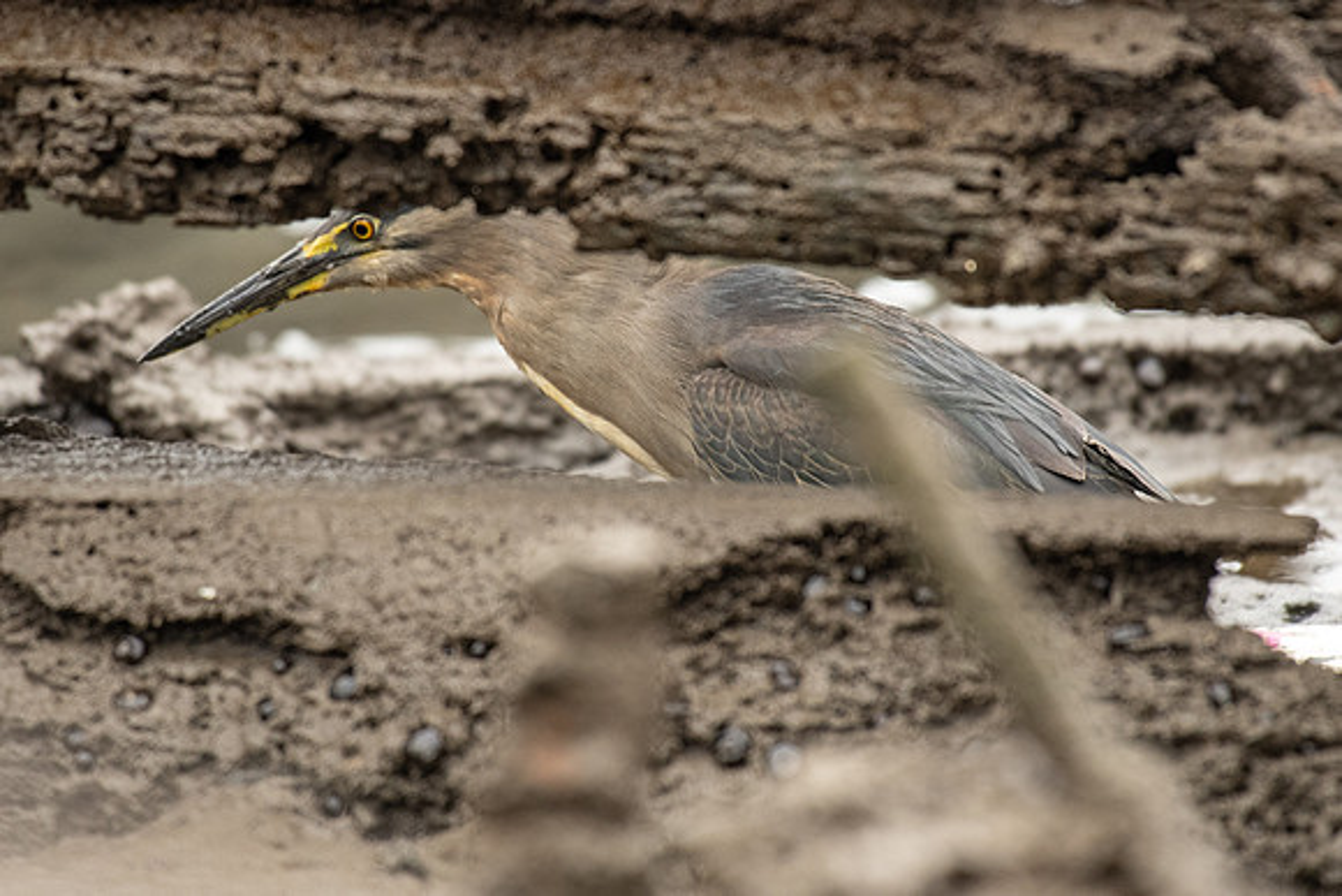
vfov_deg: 1.5
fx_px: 33378
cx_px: 614
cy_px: 306
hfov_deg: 2.3
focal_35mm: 895
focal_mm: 500
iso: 900
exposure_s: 1/500
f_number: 5.6
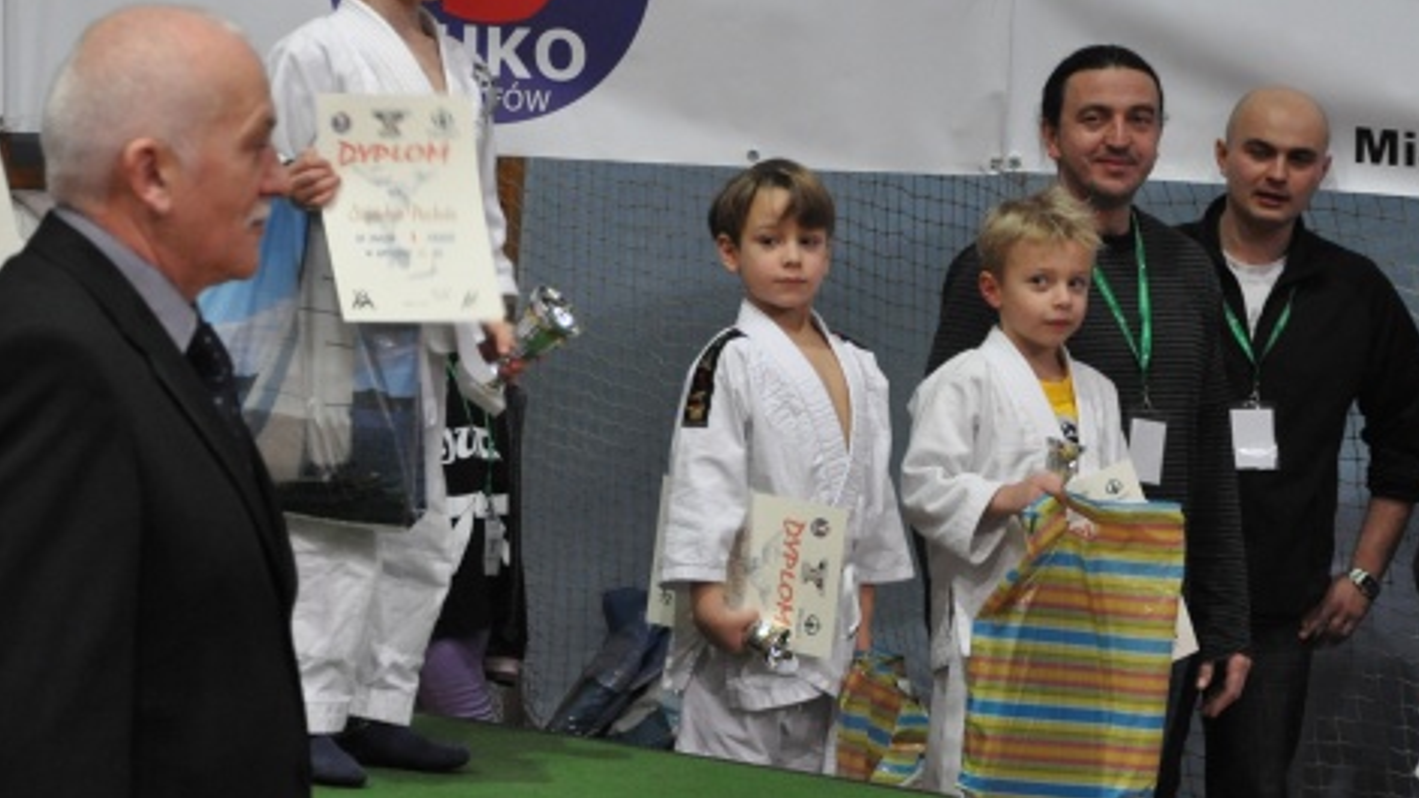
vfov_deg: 13.7
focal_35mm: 88
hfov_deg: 24.1
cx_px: 548
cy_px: 385
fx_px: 3311
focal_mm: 42
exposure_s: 1/60
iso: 1600
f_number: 4.8
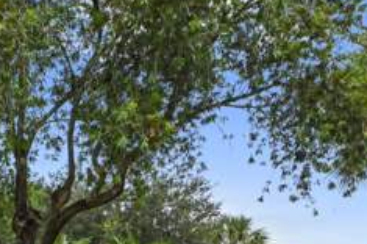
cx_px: -61
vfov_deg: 19.1
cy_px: 274
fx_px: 692
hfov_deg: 26.7
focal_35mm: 68
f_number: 9
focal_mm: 20
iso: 400
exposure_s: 1/1250
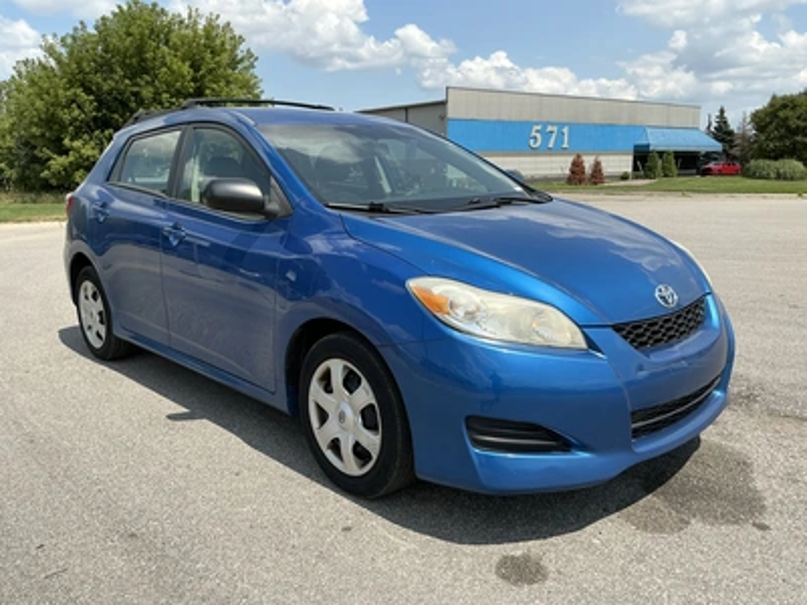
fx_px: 653
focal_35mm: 28
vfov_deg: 49.7
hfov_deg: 63.4
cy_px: 302
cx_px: 404
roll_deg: +0.7
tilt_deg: -9.0
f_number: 1.8
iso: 25
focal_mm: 3
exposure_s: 1/1848
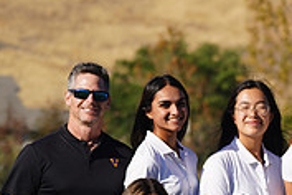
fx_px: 3633
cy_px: 295
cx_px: 389
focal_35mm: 448
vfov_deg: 3.1
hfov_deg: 4.6
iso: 100
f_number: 5
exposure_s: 1/640
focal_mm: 137
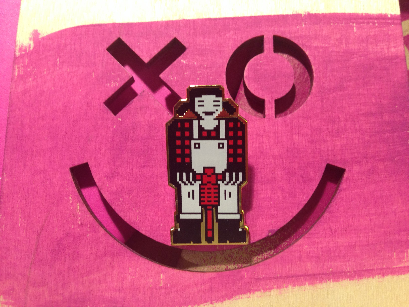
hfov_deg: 55.4
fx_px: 390
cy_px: 154
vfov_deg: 42.9
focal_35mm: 33
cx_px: 204
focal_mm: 4.12
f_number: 2.4
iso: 125
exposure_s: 1/20
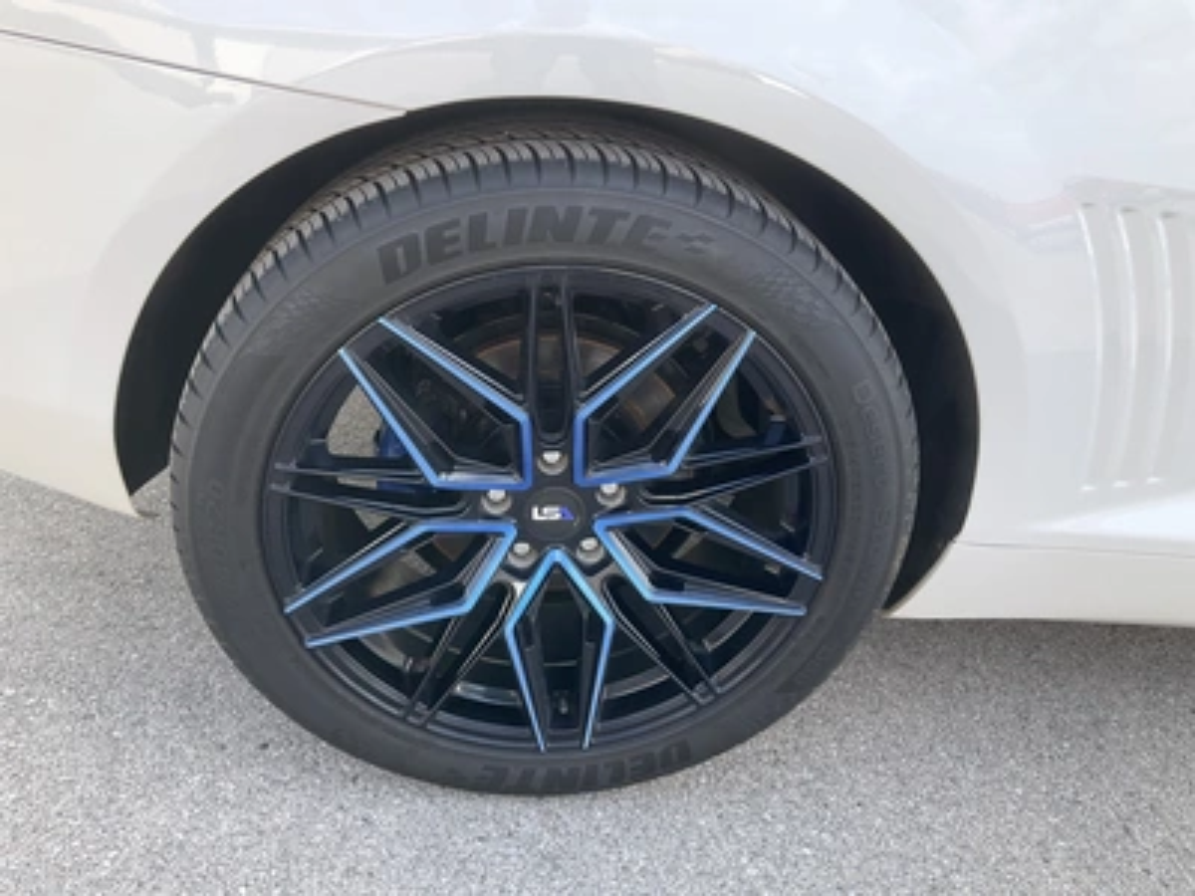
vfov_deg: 48.2
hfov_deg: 61.7
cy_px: 448
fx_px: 1001
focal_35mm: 29
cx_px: 598
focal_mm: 3
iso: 20
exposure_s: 1/231
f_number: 1.8
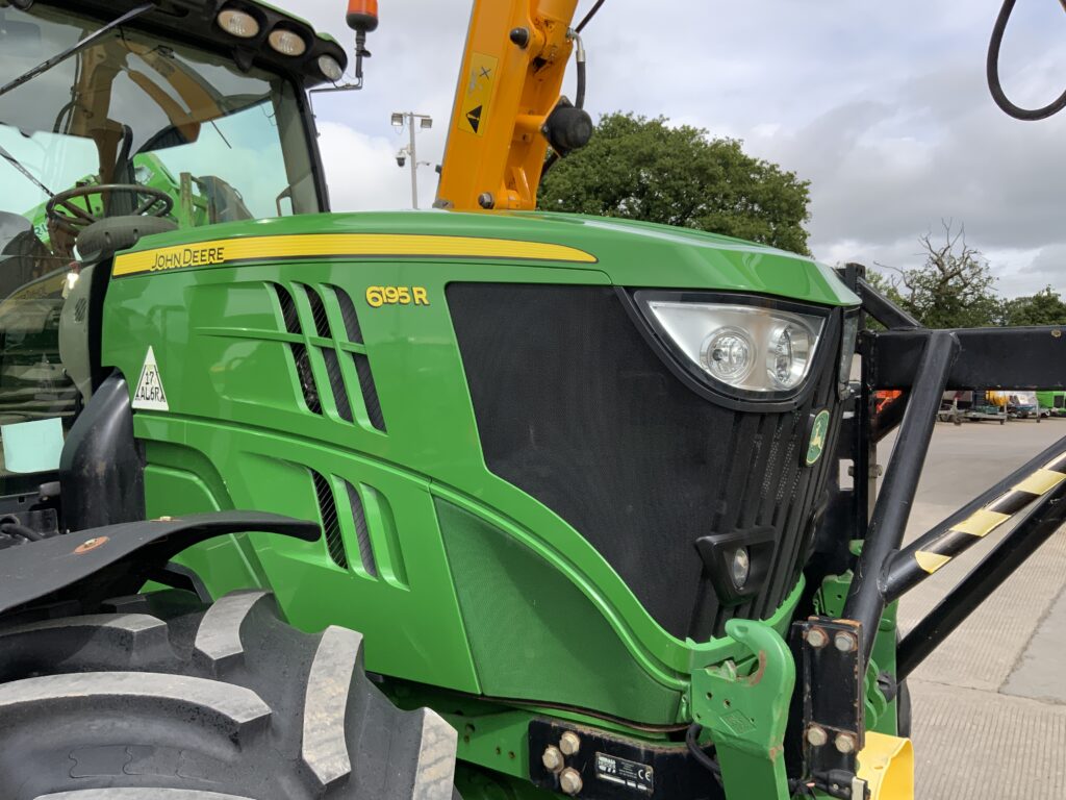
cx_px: 533
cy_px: 400
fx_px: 893
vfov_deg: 48.2
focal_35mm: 29
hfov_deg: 61.7
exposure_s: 1/1168
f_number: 1.8
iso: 16
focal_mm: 3
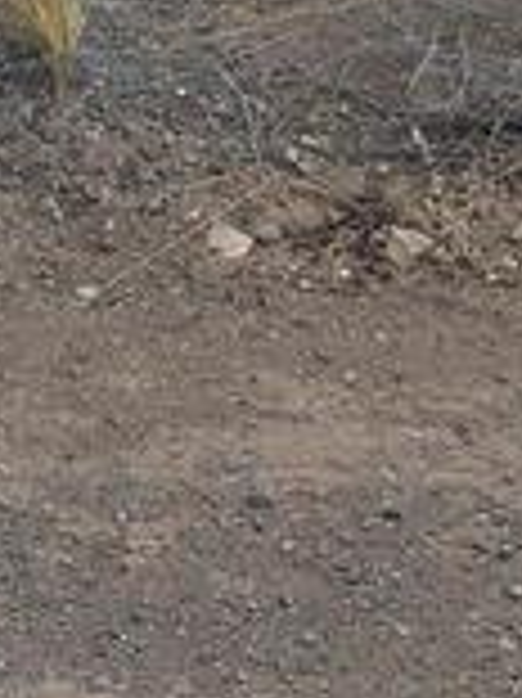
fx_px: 2396
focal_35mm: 119
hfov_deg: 12.0
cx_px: -178
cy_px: -698
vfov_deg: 14.0
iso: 40
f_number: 1.8
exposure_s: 1/1170
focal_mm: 5.23
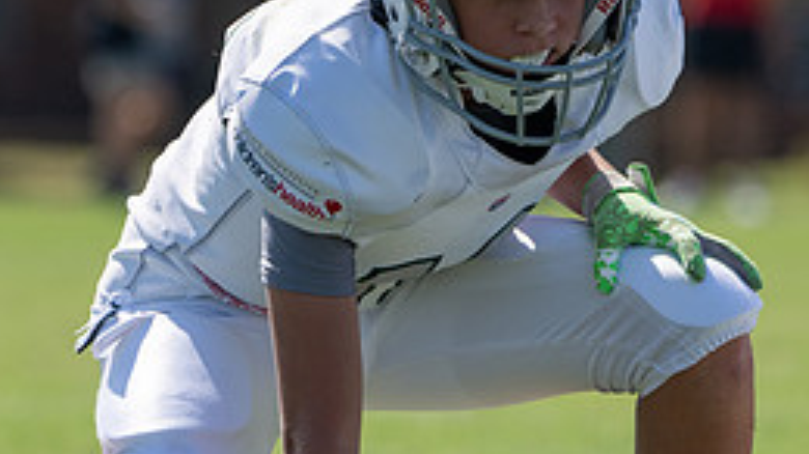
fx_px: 18955
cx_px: 547
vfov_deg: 1.4
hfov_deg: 2.4
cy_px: 167
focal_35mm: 884
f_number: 5.6
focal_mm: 276
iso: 160
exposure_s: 1/1000
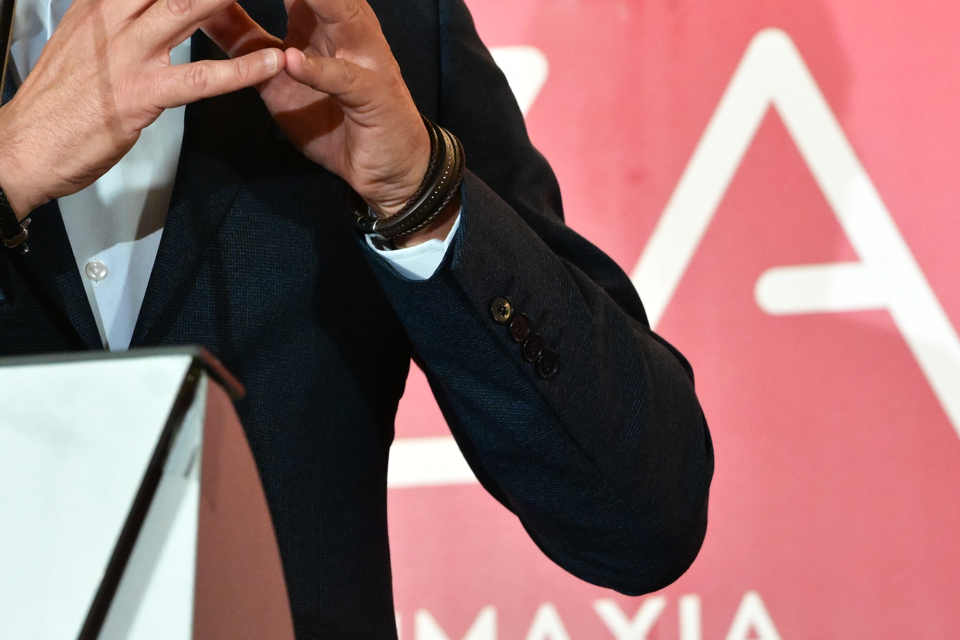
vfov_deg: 3.8
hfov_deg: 5.7
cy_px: 62
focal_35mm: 363
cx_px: 97
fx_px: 9680
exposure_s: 1/320
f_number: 5.6
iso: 6400
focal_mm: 160
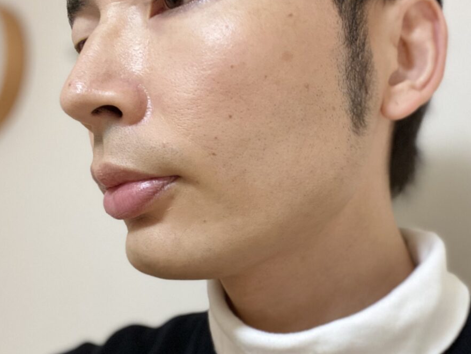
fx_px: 558
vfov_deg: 35.0
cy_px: 218
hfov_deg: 45.2
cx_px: 304
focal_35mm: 41
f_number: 2.2
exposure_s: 1/50
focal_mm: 2.71
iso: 200
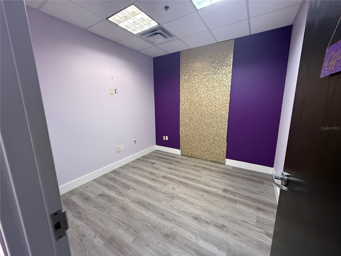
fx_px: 138
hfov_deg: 102.1
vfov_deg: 85.7
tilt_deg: -10.0
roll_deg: +0.3
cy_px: 128
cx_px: 170
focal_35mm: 14
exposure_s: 1/65
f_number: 2.2
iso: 400
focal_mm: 2.22
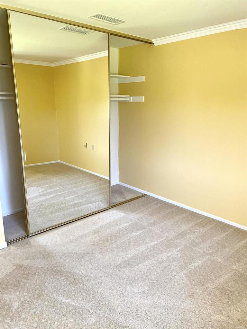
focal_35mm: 26
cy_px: 164
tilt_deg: -13.5
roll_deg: -0.2
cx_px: 124
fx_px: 247
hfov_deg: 53.1
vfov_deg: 67.3
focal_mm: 4.25
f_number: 1.8
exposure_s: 1/66
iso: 125
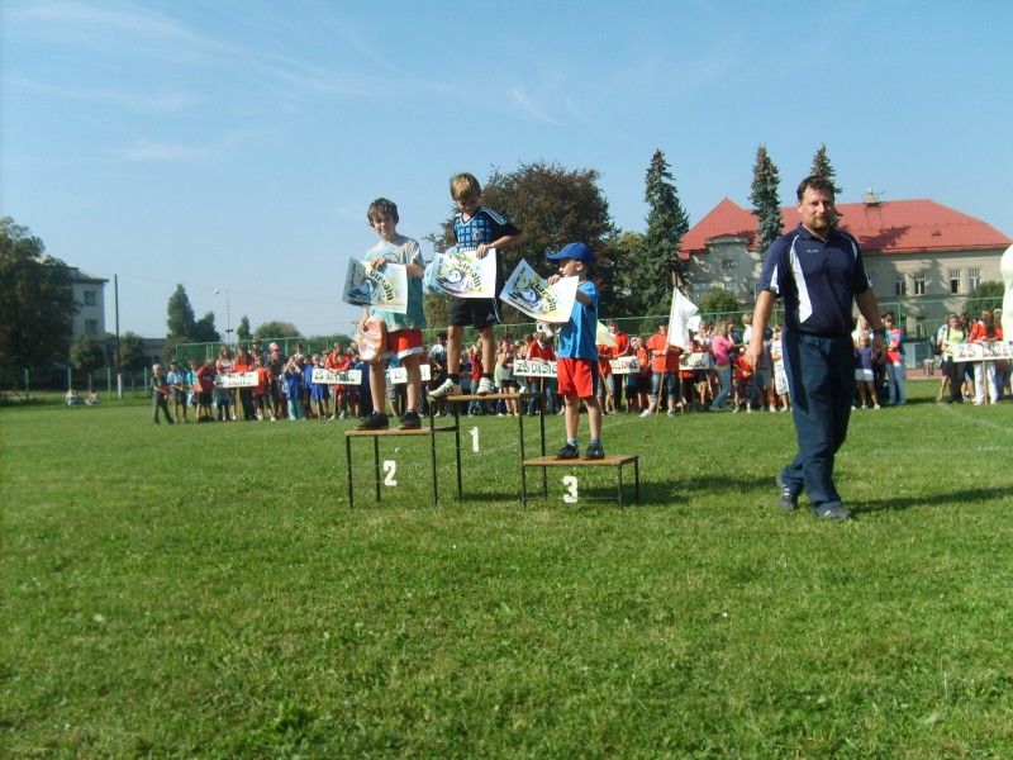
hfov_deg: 52.6
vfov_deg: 40.7
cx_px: 506
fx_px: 1024
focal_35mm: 35
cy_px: 380
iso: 50
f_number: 2.8
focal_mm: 5.8
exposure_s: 1/1000
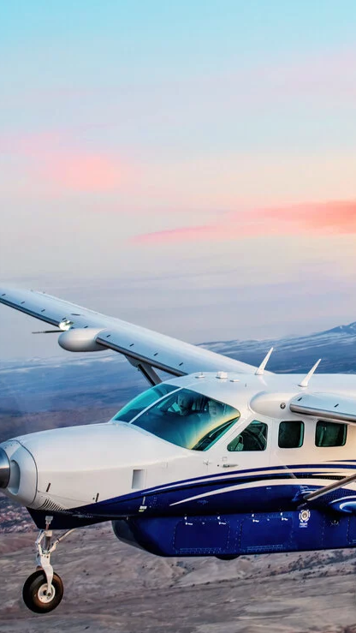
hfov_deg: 9.5
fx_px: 2130
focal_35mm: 127
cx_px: 326
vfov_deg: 16.9
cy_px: 323
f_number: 5.6
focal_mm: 70
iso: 800
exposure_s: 1/80
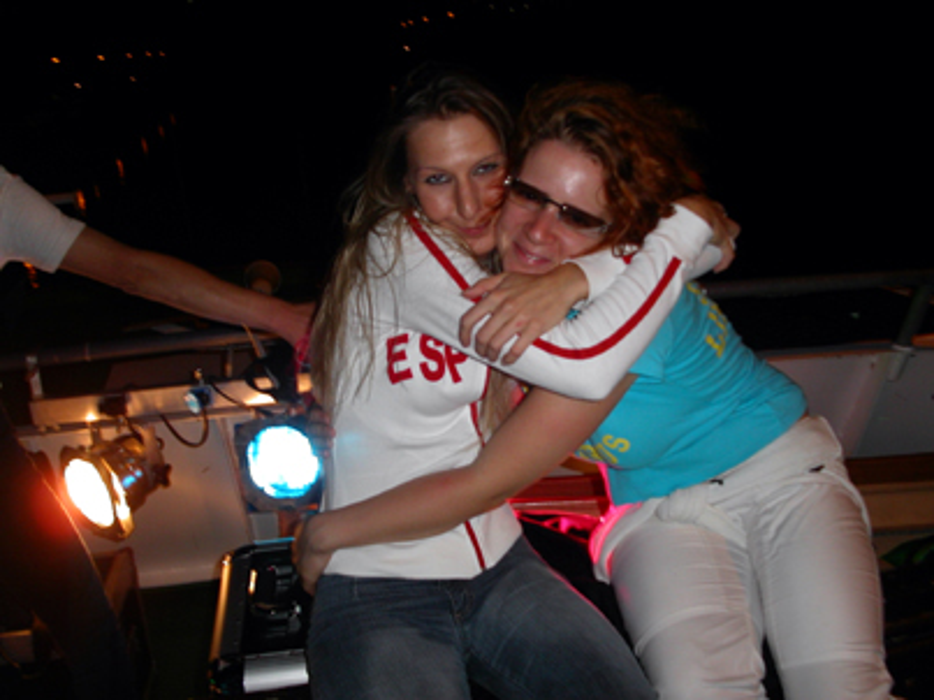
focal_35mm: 38
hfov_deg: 49.0
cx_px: 467
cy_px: 350
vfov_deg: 37.7
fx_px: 1025
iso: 100
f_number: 2.8
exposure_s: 1/30
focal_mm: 7.8
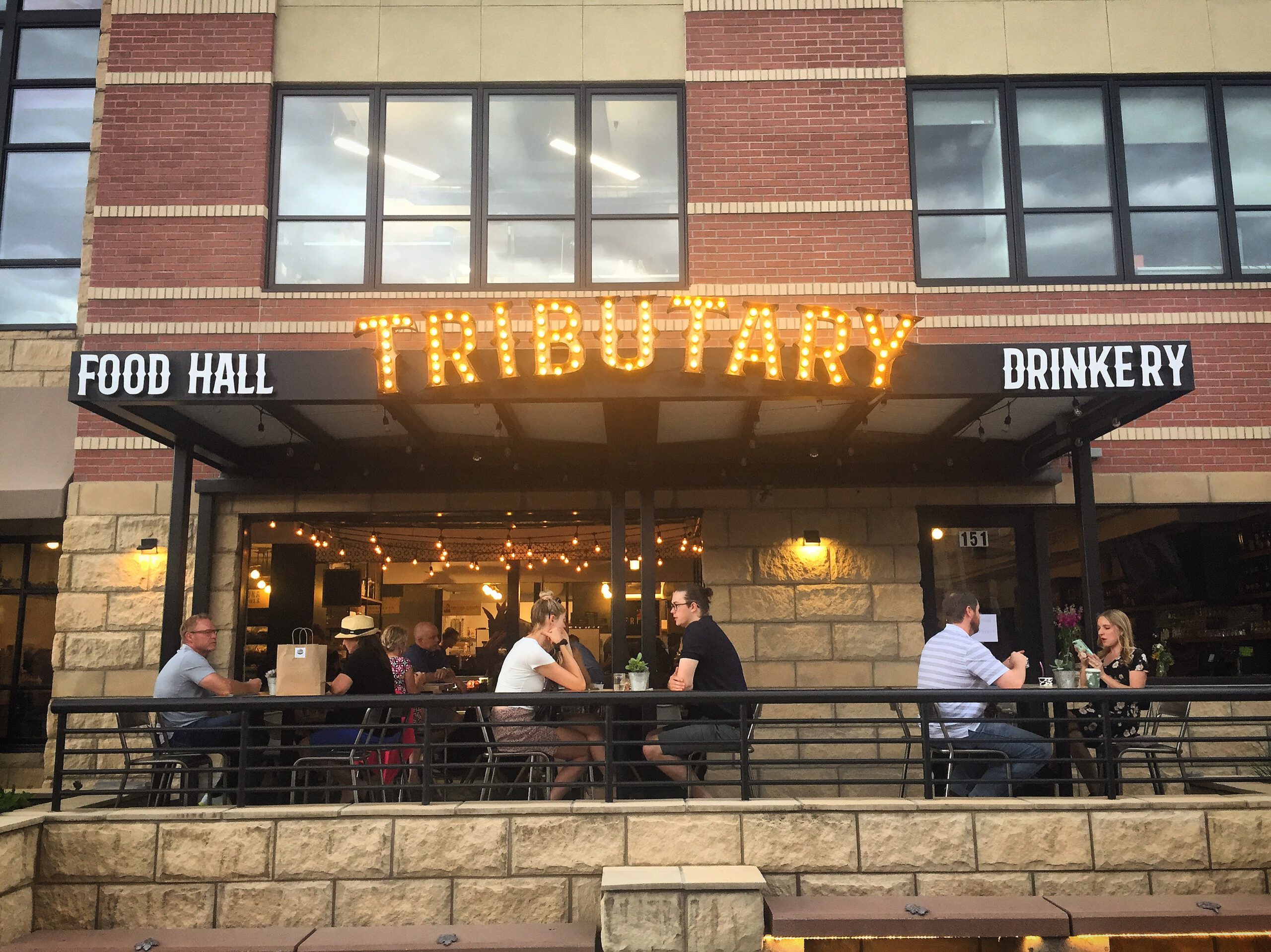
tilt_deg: +8.6
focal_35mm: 29
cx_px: 636
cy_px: 476
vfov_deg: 48.2
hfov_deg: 61.7
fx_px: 1064
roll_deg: -0.2
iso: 32
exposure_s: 1/30
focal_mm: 4.15
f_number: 2.2
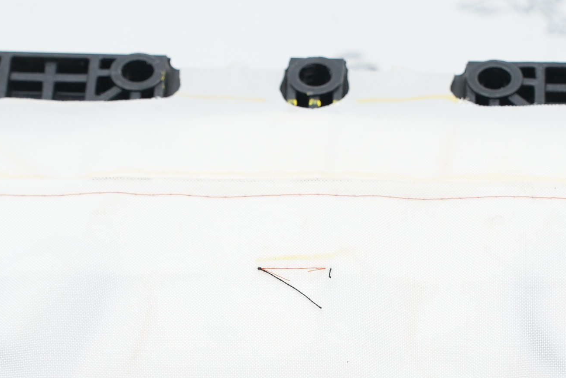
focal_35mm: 220
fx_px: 3459
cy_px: 305
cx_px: 300
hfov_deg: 9.4
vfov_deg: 6.2
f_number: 6.3
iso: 500
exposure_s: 1/160
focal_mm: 73
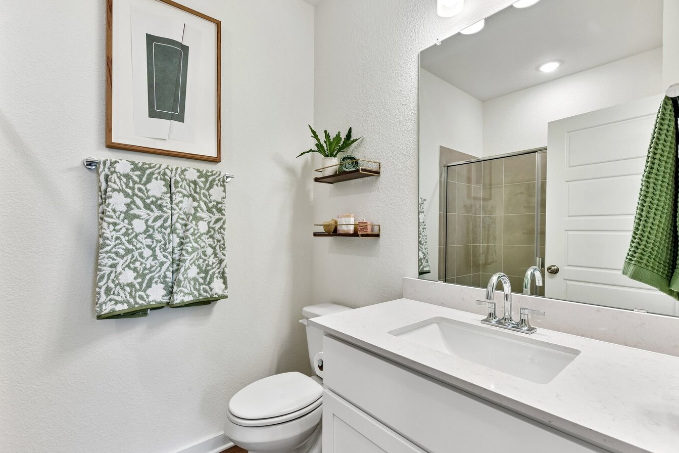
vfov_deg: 73.7
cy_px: 233
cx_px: 321
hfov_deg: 96.6
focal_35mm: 16
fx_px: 302
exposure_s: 1/15
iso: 200
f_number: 8
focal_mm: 14
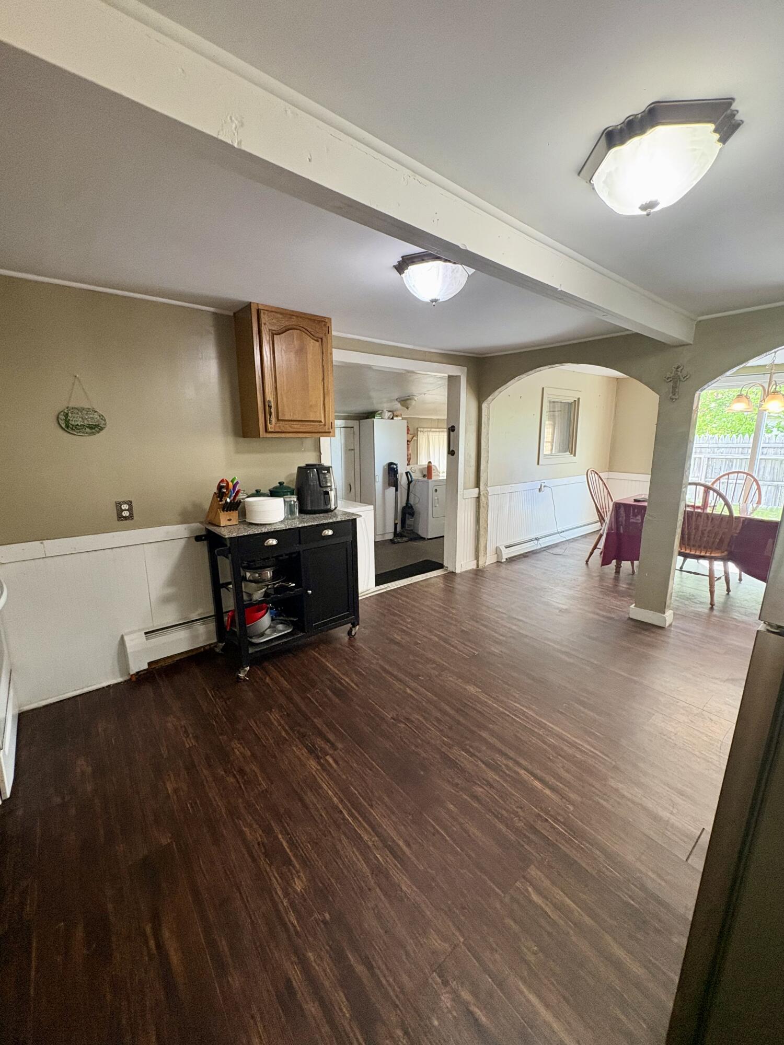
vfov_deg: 102.1
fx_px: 423
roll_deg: -0.1
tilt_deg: -10.1
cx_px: 392
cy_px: 522
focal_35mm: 14
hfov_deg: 85.7
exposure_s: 1/60
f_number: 2.2
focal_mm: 2.22
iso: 320
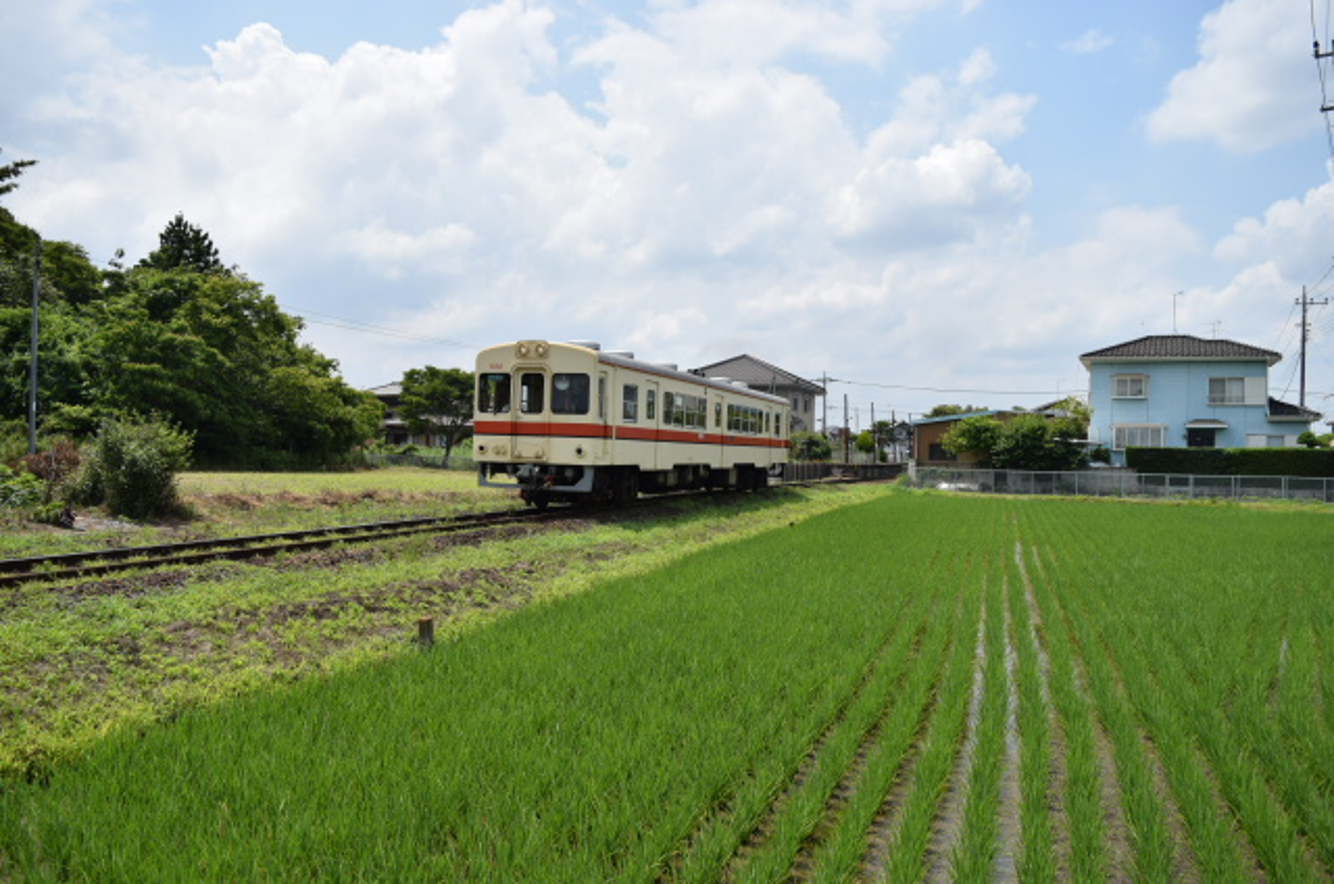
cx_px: 667
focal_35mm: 27
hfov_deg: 67.5
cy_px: 442
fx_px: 999
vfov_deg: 47.7
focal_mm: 18
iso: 100
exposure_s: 1/1000
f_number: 5
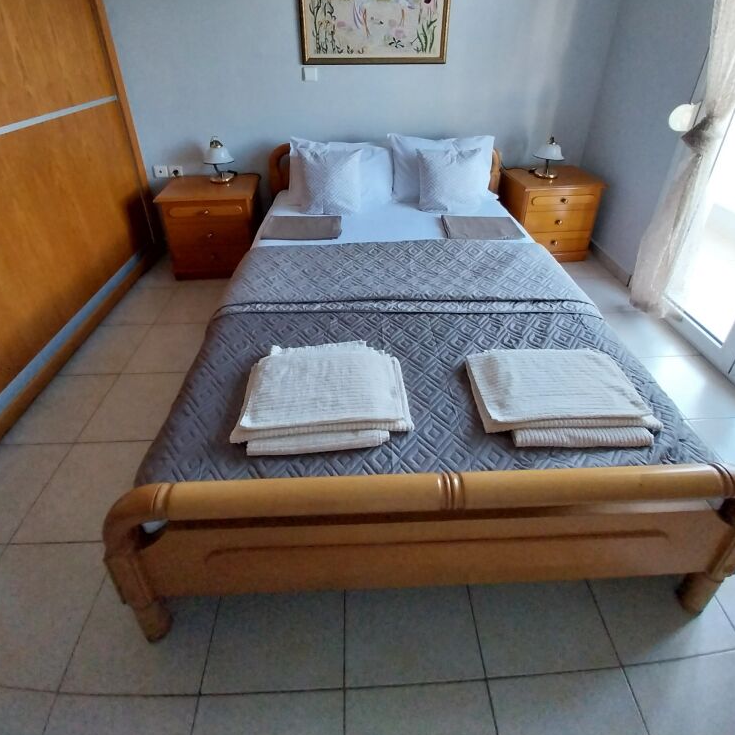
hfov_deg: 87.4
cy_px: 228
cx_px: 370
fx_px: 384
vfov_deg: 83.5
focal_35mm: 16
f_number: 2.2
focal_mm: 1.13
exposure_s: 1/50
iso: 160
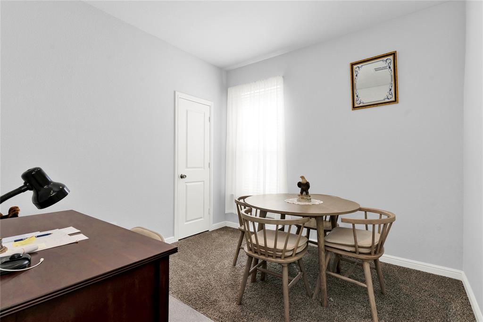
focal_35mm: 17
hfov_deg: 93.3
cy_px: 161
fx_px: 228
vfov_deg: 70.4
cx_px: 242
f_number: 8
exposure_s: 1/250
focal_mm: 17
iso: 400
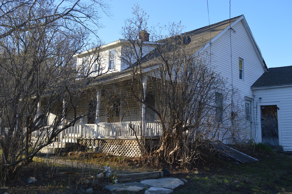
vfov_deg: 36.8
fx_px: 292
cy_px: 97
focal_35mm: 36
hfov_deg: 53.2
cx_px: 146
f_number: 5.6
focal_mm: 24
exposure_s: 1/125
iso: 110
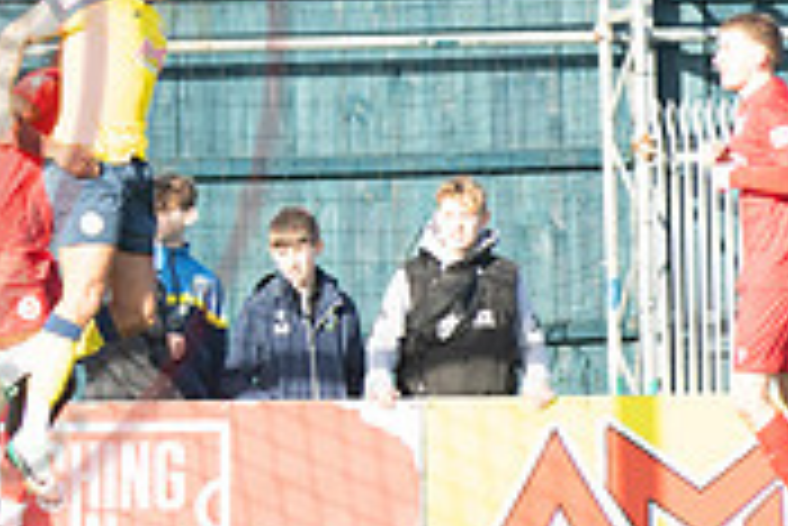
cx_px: -383
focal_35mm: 1491
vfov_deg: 0.9
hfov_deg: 1.4
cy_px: 92
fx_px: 32662
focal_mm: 300
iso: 250
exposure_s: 1/1250
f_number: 4.5
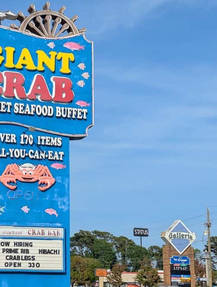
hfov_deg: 17.0
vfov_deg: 22.7
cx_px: 30
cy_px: 154
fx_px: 717
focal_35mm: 86
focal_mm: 6.81
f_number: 1.85
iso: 44
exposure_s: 1/3802
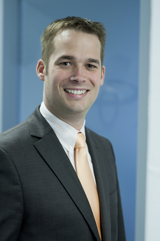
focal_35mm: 85
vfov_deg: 23.9
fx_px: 568
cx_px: 80
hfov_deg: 16.0
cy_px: 120
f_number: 3.5
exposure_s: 1/80
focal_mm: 85
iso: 800
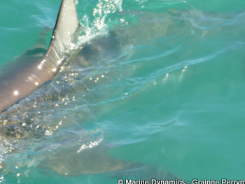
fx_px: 1133
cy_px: 56
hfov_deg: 12.3
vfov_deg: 9.3
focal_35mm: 160
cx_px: 56
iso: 125
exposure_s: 1/640
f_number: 3.8
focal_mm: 35.42
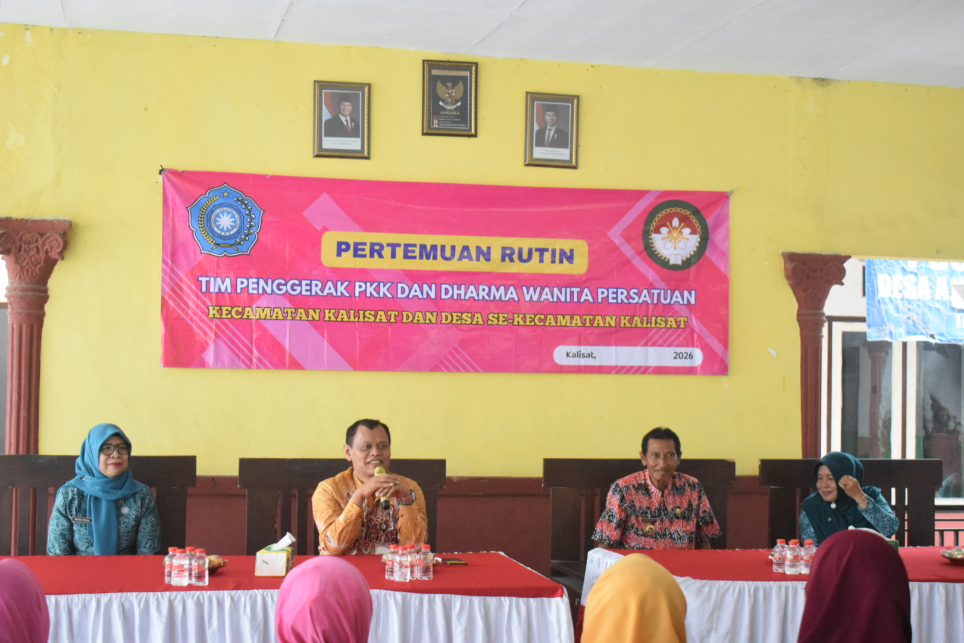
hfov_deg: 36.9
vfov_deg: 25.1
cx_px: 482
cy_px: 322
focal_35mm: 54
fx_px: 1446
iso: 6400
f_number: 4.8
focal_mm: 36
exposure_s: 1/1000
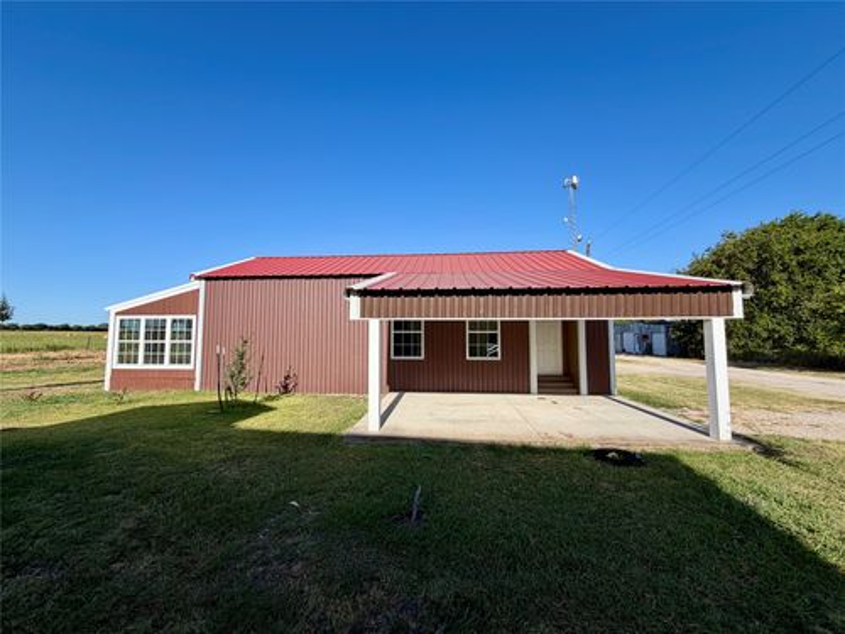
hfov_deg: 102.1
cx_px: 422
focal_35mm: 14
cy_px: 317
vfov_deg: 85.7
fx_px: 342
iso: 25
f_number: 2.2
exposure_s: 1/770
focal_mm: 2.22
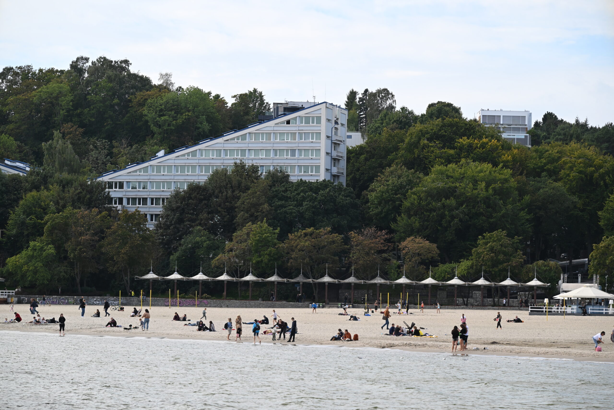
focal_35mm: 120
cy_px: 205
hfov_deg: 17.1
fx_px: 2047
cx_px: 307
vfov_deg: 11.4
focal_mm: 120
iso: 400
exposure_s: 1/800
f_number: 7.1
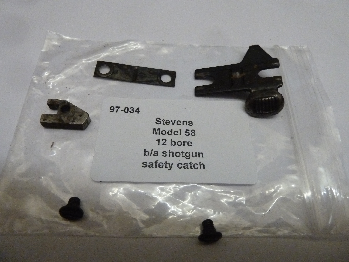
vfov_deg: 54.9
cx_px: 174
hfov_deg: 69.4
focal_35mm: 25
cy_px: 131
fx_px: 252
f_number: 3.3
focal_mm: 4.1
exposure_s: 1/125
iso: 800
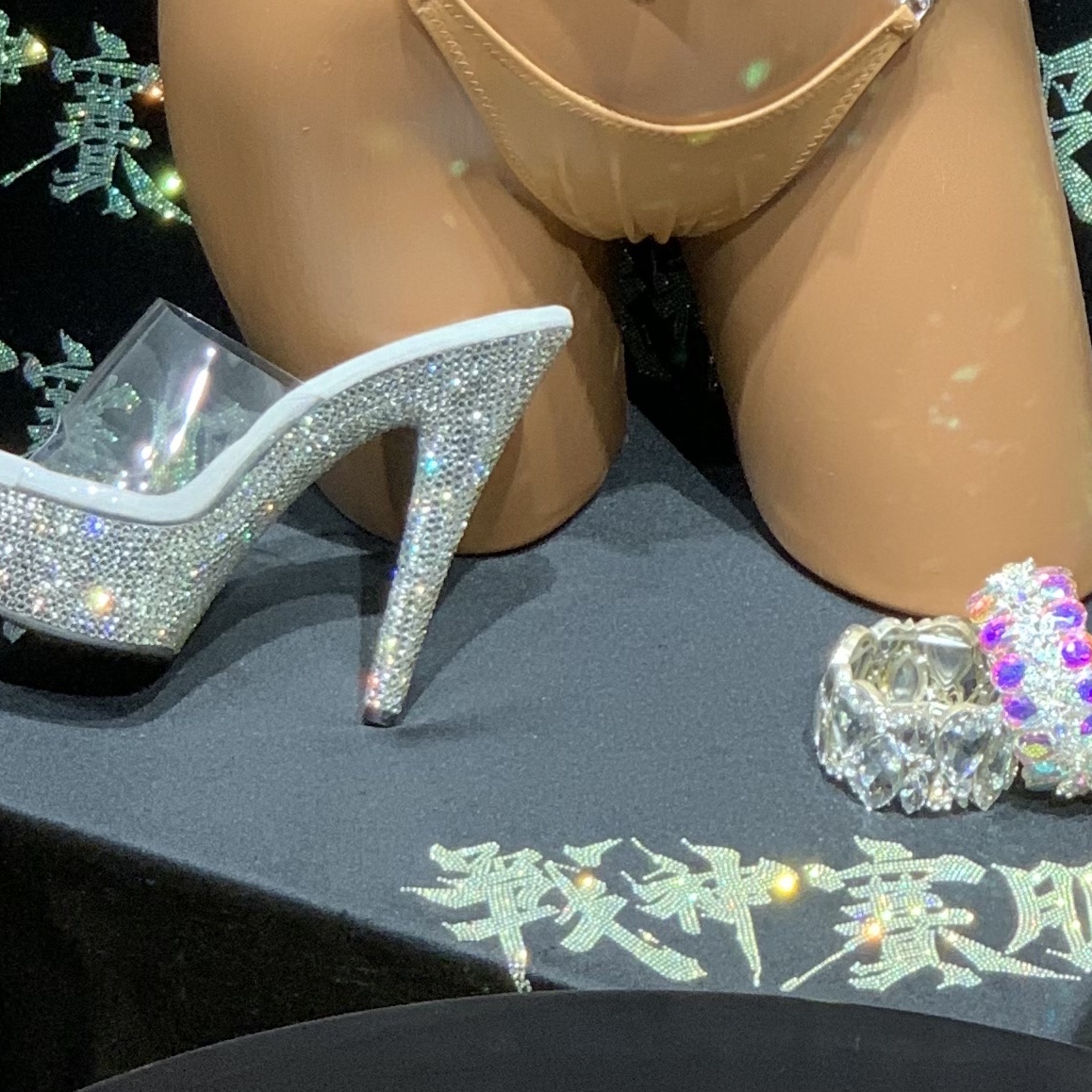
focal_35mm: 160
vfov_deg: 10.9
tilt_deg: -27.0
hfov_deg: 10.8
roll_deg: -10.3
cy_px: 332
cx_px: 1069
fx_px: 5710
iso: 100
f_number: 2.4
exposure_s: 1/122
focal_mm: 6
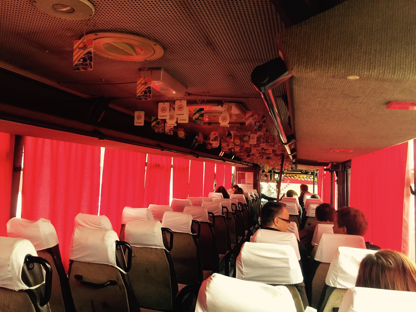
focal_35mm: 29
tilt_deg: +3.2
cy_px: 156
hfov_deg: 61.7
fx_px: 349
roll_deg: -2.0
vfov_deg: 48.2
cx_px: 208
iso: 100
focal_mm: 4.15
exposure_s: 1/15
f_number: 2.2
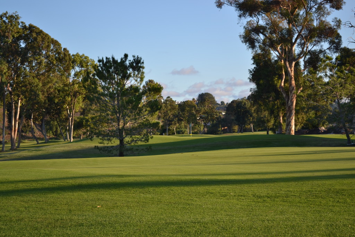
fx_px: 814
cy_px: 118
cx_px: 178
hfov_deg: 24.6
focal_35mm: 82
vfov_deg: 16.6
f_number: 5.6
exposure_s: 1/400
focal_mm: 55
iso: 200
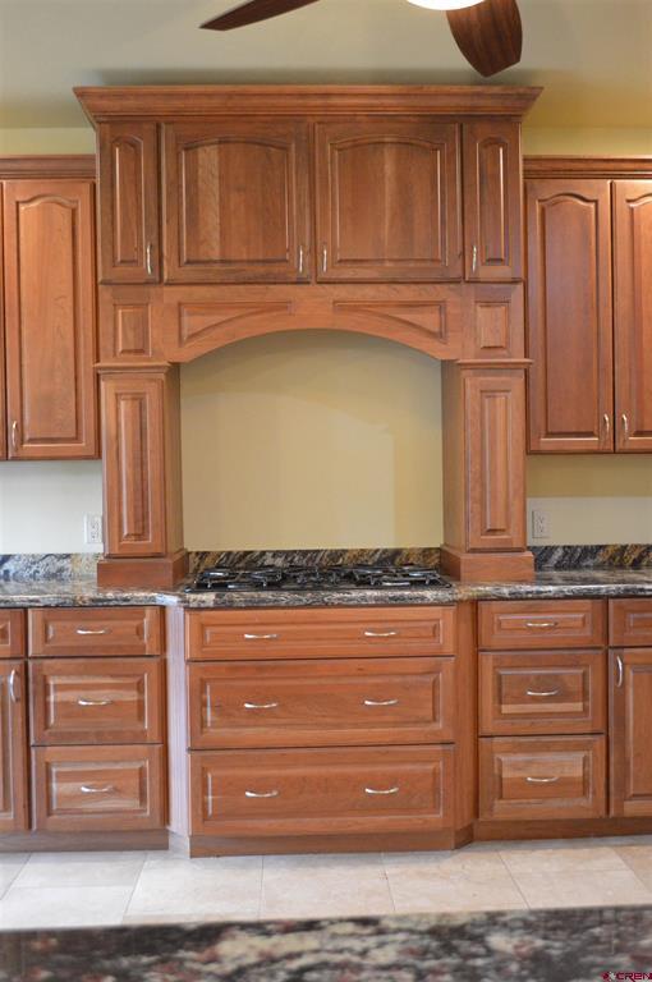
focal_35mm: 33
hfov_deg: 39.9
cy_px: 491
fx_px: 899
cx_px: 326
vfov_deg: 57.3
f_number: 3.8
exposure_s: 1/40
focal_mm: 22
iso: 3200
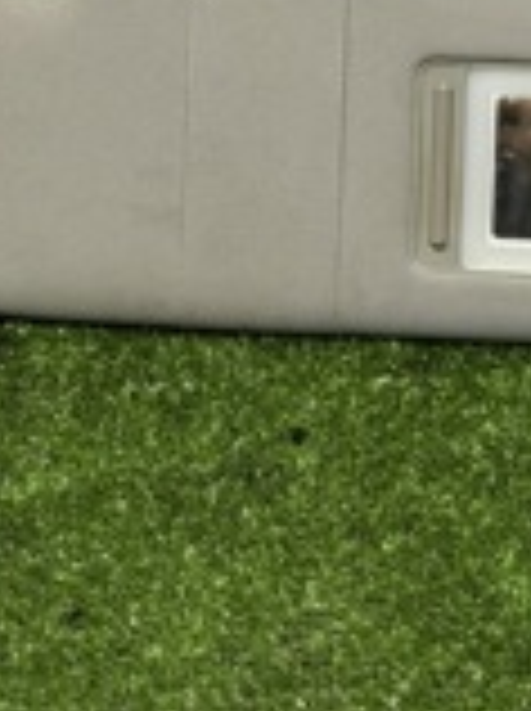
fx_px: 1497
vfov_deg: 25.0
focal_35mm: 73
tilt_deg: -25.1
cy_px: -54
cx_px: 490
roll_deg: +0.5
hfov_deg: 19.7
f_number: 1.78
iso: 64
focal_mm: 6.76
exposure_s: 1/155
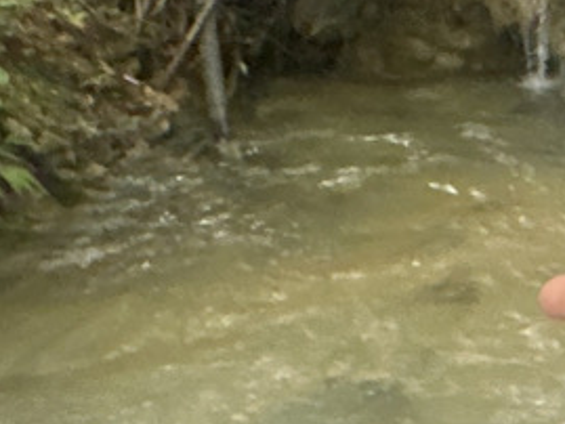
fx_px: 1698
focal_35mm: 104
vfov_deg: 13.9
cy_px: -61
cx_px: 1241
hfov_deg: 14.4
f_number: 2.2
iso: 320
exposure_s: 1/100
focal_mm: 2.22
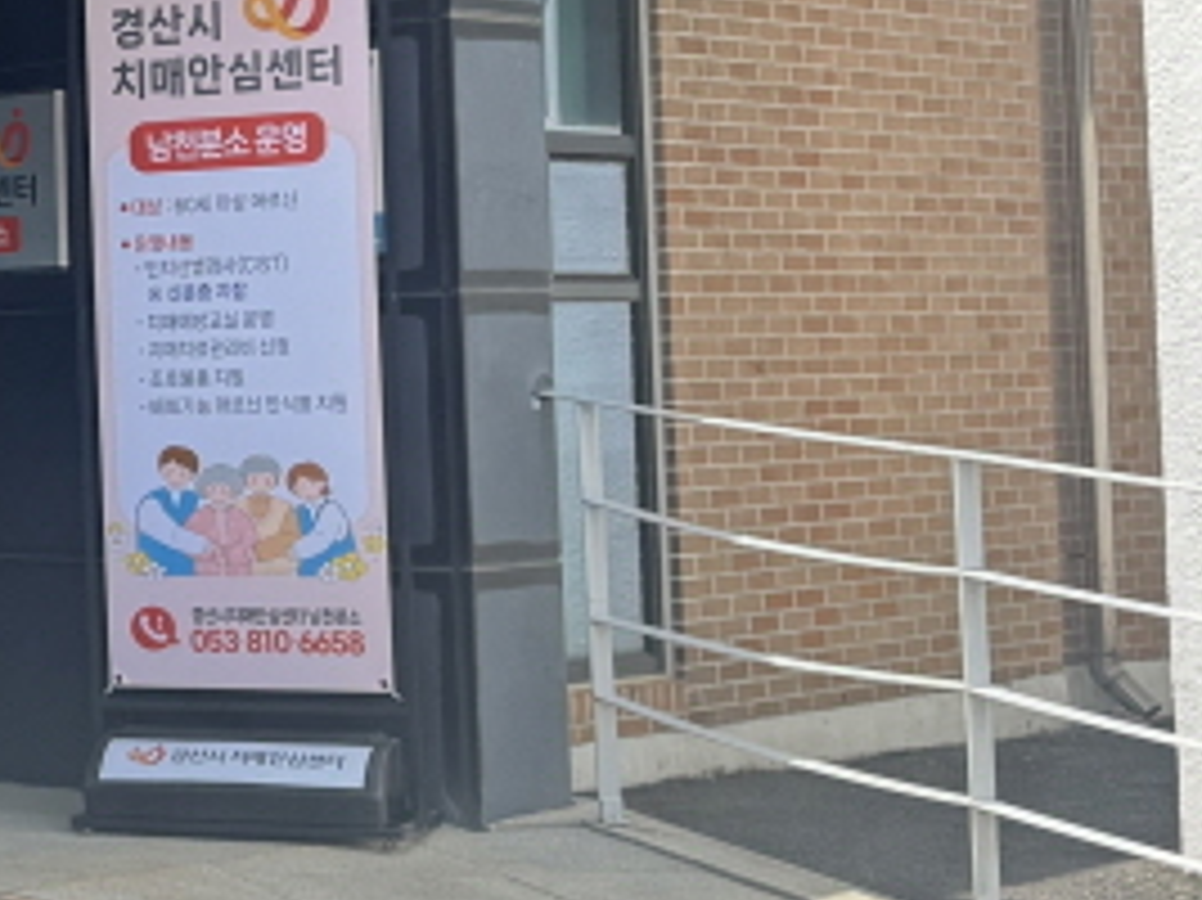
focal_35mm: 63
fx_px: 2187
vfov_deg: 22.9
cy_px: 155
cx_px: -257
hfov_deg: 27.0
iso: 80
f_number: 1.78
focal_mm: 6.76
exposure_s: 1/1059
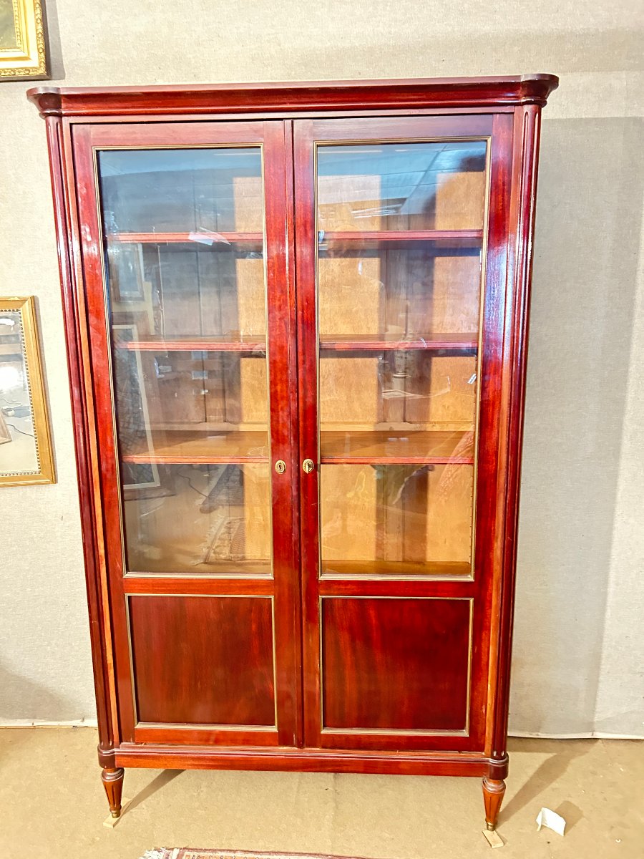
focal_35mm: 26
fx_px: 645
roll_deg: +1.2
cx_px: 322
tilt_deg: -11.6
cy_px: 430
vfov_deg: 67.3
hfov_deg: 53.1
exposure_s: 1/25
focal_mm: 5.7
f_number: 1.5
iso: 1000
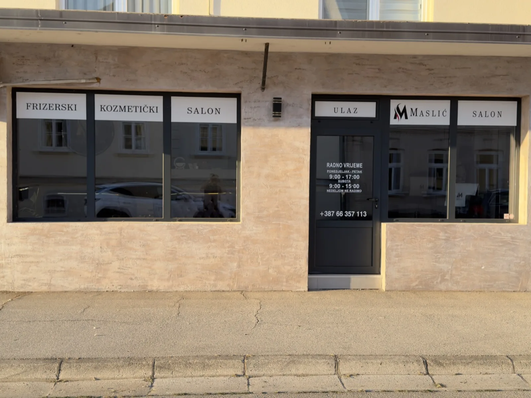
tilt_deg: -1.4
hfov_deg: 44.8
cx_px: 266
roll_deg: -0.5
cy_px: 199
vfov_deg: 34.3
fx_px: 644
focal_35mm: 42
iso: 64
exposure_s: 1/1230
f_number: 1.78
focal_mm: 6.76
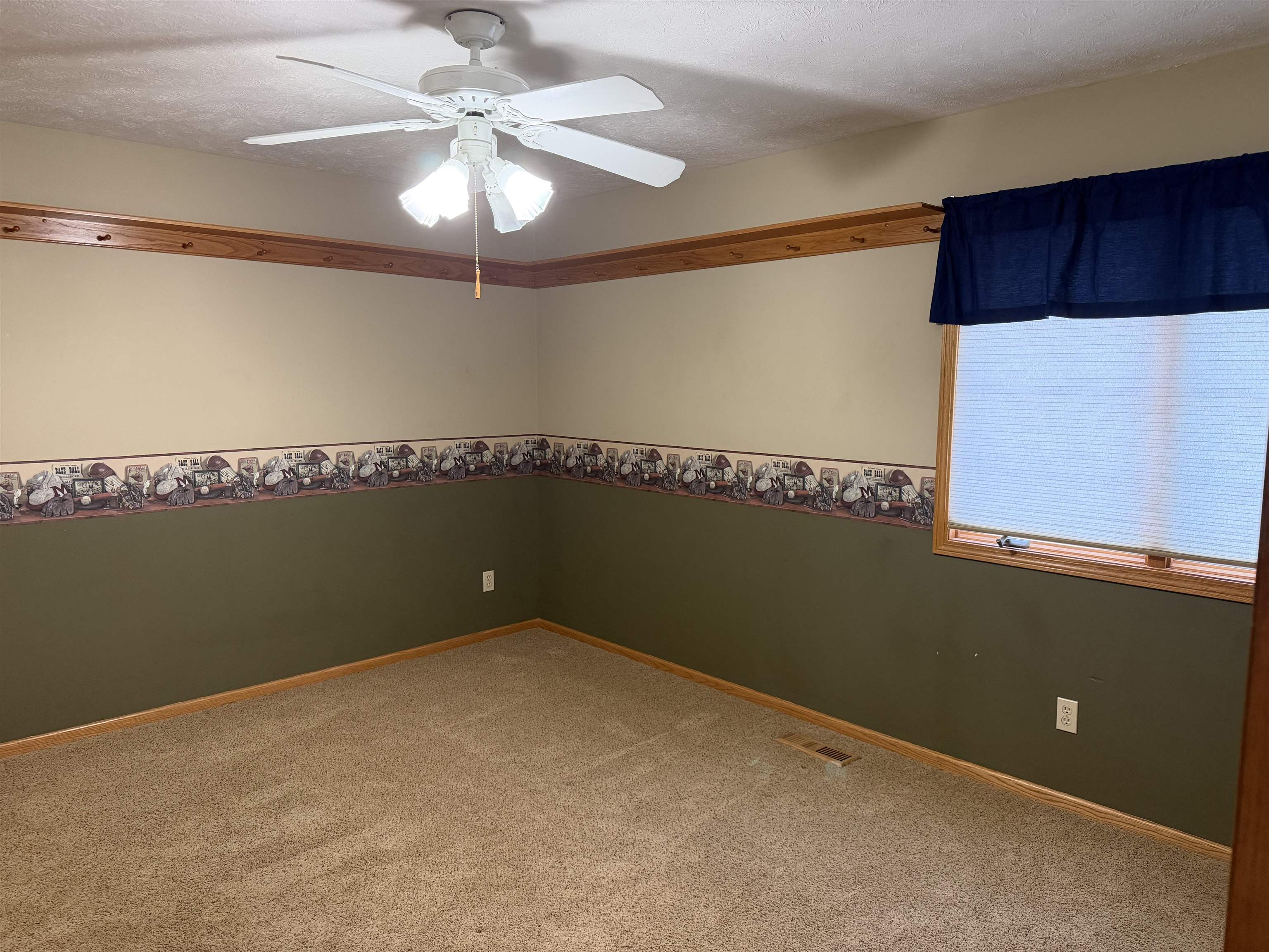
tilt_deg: -6.7
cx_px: 634
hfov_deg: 71.6
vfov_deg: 56.8
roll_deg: +0.5
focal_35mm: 24
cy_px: 476
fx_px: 880
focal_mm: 6.76
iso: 320
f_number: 1.78
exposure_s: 1/60
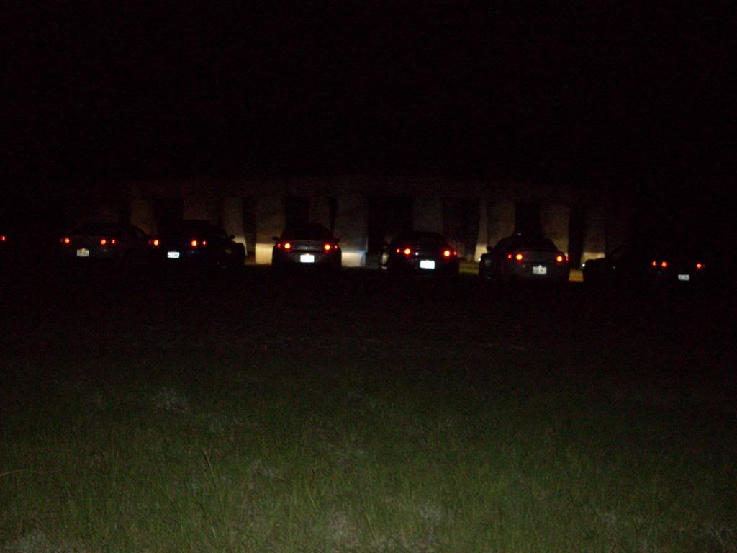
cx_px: 368
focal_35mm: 38
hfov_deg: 49.0
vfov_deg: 37.7
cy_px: 276
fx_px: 809
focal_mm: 6.3
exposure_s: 1/45
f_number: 2.8
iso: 240
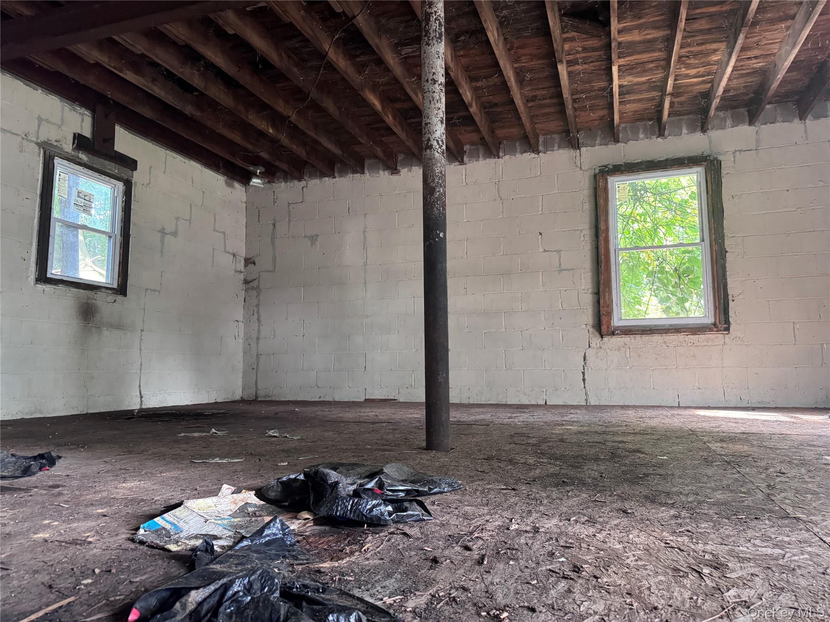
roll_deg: -0.1
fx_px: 575
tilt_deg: +5.4
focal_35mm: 24
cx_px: 415
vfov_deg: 56.8
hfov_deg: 71.6
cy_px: 311
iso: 800
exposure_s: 1/60
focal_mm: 6.76
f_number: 1.78
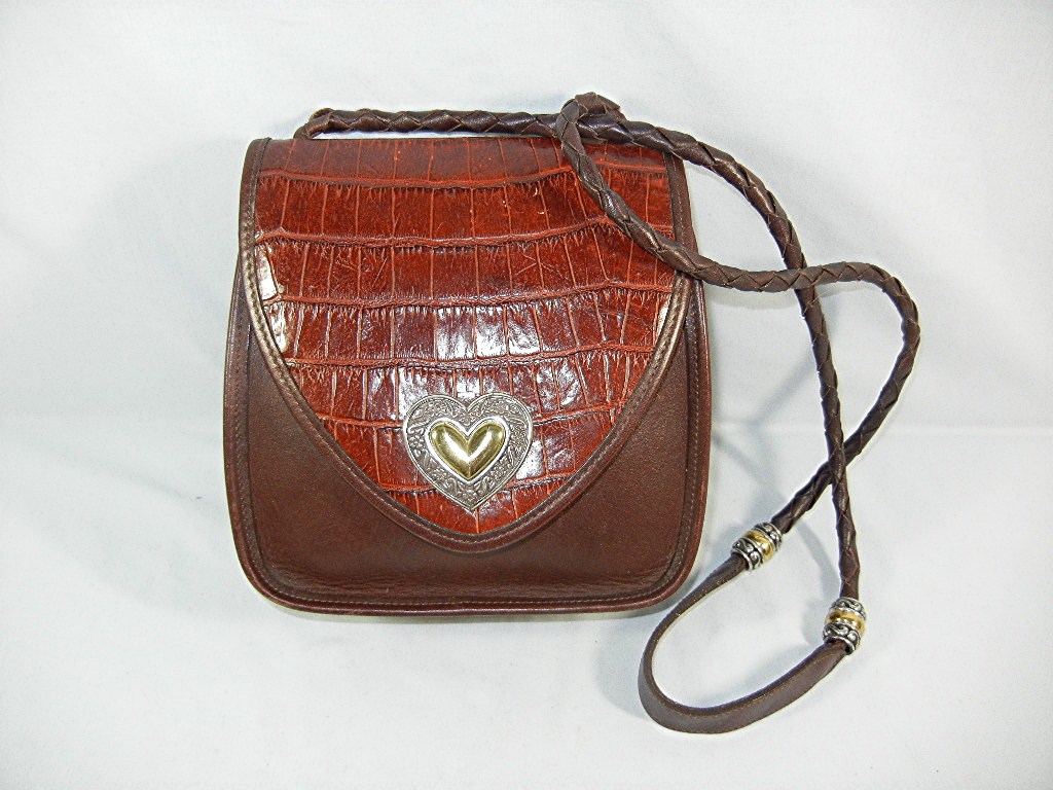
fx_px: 913
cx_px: 526
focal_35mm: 30
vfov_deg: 46.8
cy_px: 395
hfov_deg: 60.0
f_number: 3.5
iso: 200
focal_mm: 5.4
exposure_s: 1/30
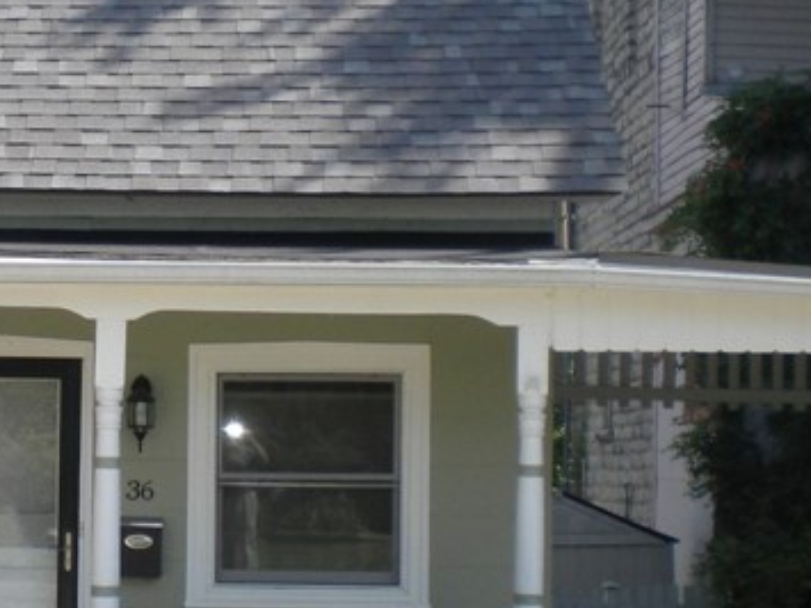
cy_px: 389
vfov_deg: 14.6
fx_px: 2365
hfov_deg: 19.0
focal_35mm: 101
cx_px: 23
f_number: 4.6
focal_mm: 6.3
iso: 113
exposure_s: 1/398
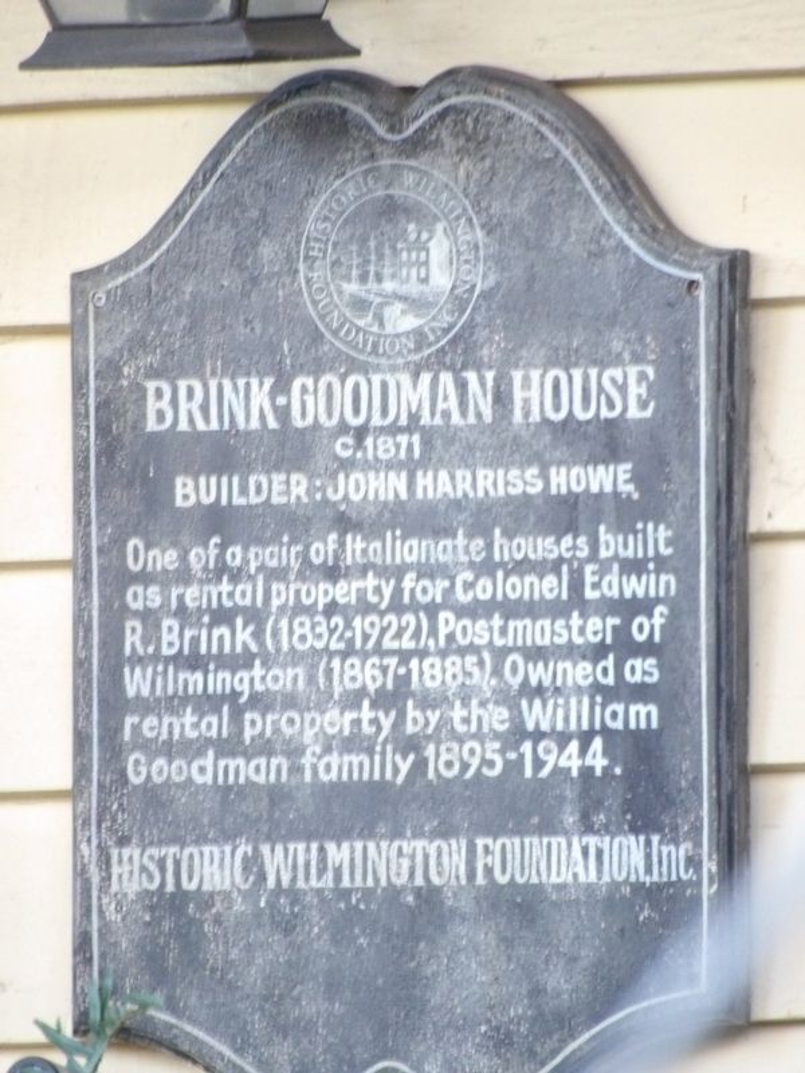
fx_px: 26294
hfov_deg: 1.8
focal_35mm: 848
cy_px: 536
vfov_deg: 2.3
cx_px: 402
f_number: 4.8
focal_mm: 152.1
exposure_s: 1/15
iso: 800
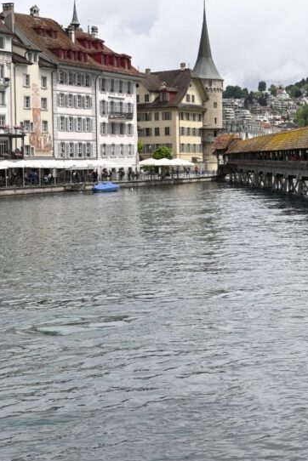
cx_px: 290
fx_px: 871
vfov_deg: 29.6
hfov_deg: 19.6
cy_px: 188
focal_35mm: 68
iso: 200
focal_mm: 24
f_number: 8
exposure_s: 1/500
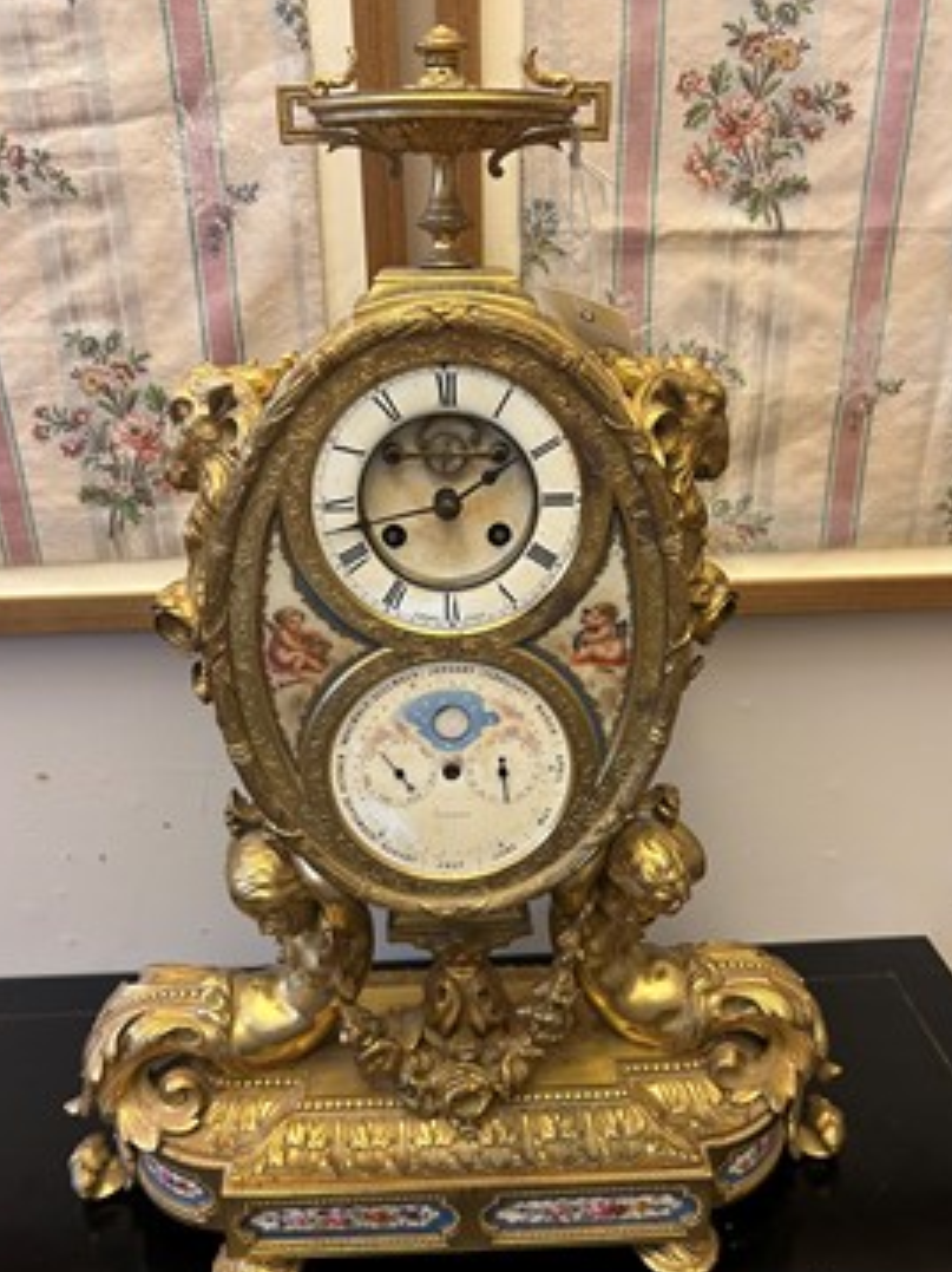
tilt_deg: -23.7
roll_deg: -0.4
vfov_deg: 61.6
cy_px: 666
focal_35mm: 29
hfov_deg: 48.2
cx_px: 488
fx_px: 1064
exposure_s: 1/50
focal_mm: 5.7
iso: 200
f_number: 1.5
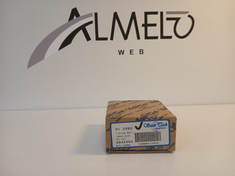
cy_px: 88
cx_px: 118
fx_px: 177
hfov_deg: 67.3
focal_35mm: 26
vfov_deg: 53.1
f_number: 1.8
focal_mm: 3.98
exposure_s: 1/50
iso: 50
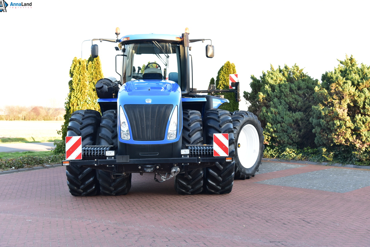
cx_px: 183
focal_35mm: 49
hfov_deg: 40.3
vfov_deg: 27.5
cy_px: 125
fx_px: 504
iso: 1250
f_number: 5
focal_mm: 48
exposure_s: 1/400
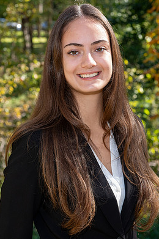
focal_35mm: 106
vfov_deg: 19.3
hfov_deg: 12.9
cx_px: 77
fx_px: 703
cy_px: 114
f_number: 5.6
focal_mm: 60
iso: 400
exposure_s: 1/125
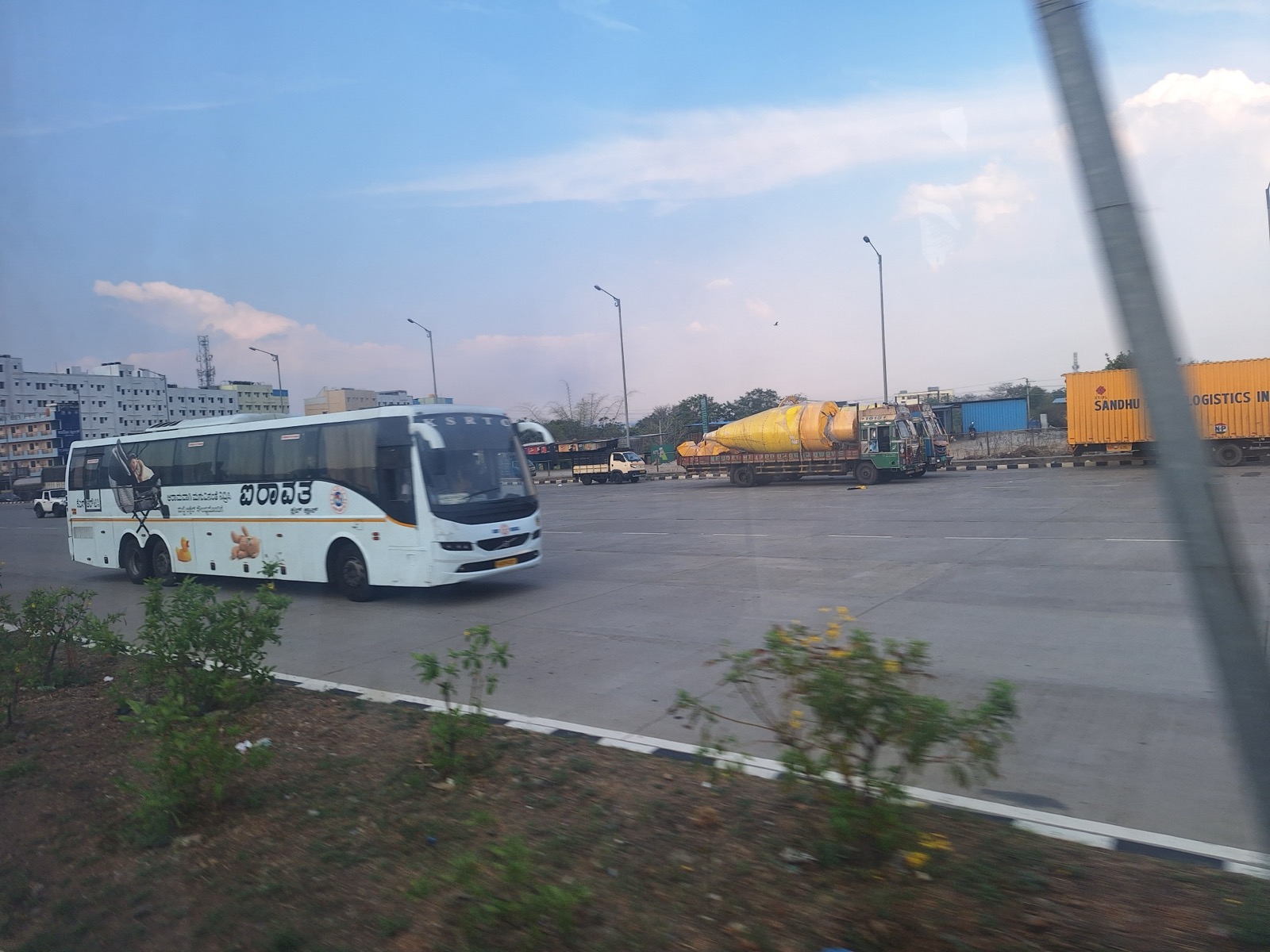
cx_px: 635
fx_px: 844
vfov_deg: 58.9
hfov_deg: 73.9
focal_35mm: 23
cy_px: 476
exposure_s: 1/316
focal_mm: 5.54
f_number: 1.8
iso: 40
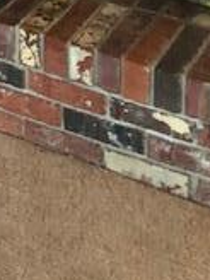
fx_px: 882
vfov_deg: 15.3
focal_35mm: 109
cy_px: -242
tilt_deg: -12.3
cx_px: 60
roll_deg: +1.8
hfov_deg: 13.5
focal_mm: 3.99
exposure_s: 1/4
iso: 125
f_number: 1.8
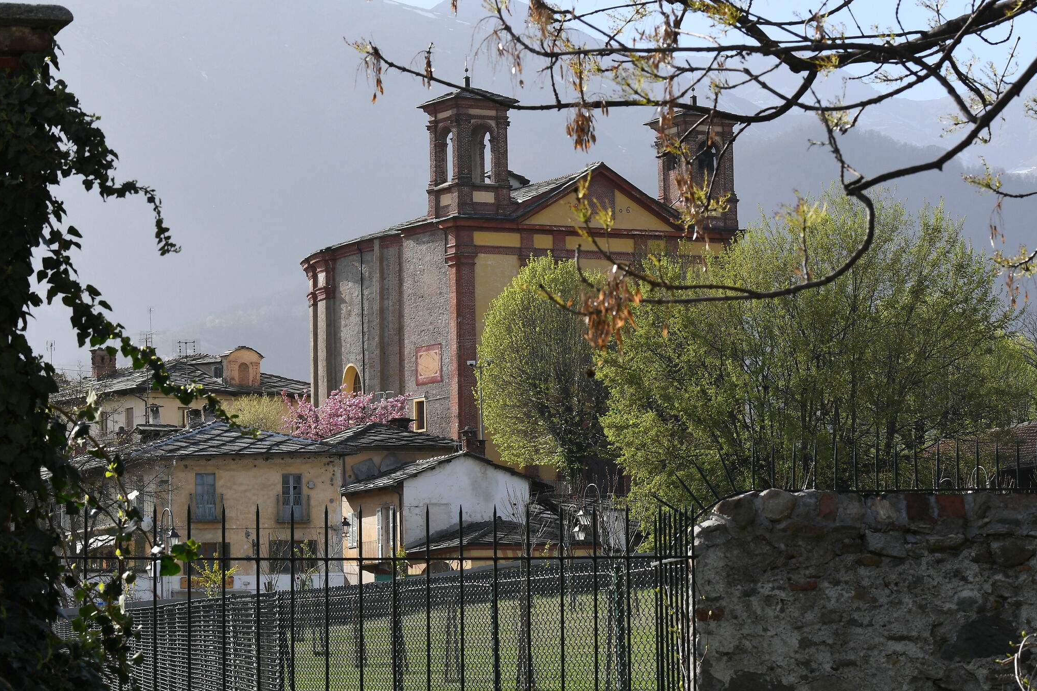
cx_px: 505
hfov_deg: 16.4
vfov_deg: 11.0
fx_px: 3600
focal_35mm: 125
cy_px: 321
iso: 200
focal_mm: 70
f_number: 10
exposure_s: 1/250
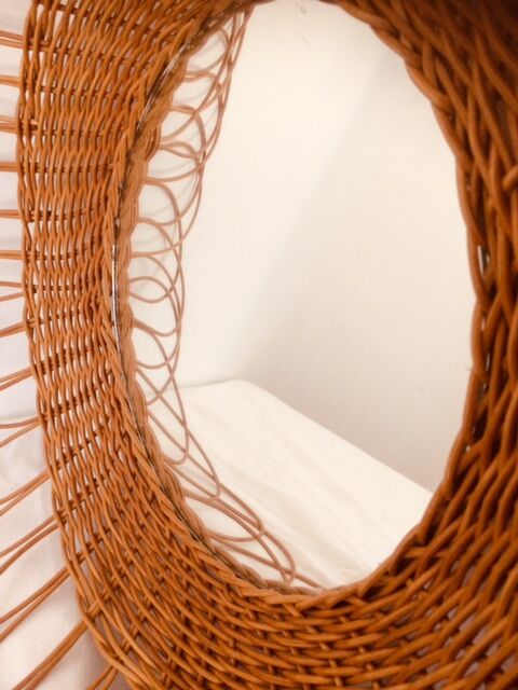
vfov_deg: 61.7
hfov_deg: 48.2
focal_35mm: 29
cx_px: 259
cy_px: 345
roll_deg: +7.9
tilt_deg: -35.9
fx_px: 579
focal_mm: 4.15
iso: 125
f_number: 2.2
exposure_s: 1/33
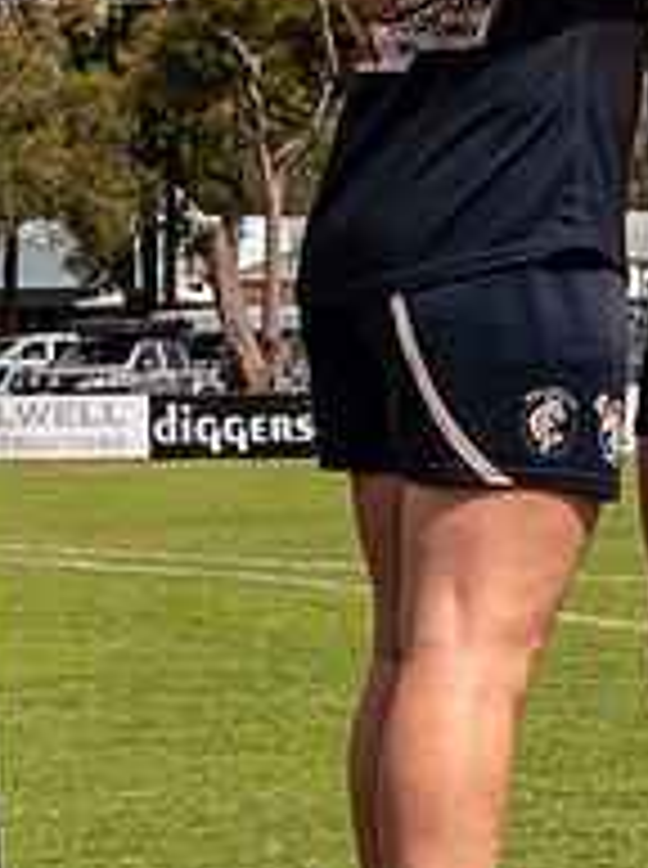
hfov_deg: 6.0
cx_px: 911
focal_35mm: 243
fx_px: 6085
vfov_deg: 8.1
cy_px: 131
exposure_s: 1/640
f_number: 8
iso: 200
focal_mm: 42
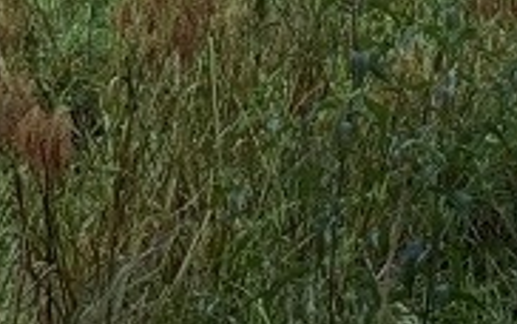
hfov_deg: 6.8
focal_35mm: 286
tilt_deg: +5.2
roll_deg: -0.7
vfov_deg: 4.4
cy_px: -688
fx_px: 4032
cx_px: 1366
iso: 80
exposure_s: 1/1100
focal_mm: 6.76
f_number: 1.78
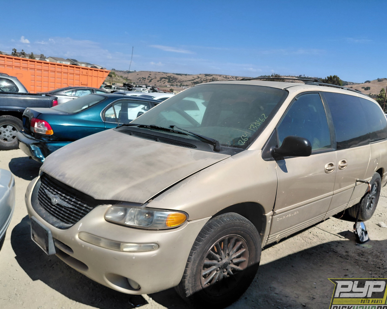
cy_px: 160
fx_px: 309
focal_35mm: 27
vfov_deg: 53.2
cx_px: 199
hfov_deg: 64.1
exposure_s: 1/3876
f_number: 1.8
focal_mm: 4.69
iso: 50
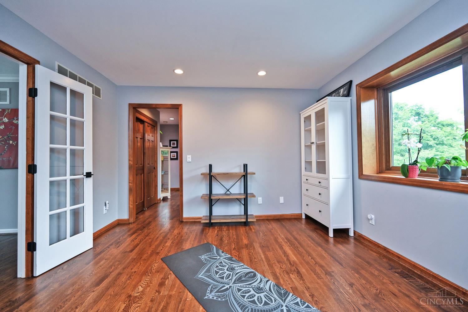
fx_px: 182
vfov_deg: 81.2
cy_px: 156
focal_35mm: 14
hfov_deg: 104.3
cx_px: 234
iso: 360
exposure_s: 1/60
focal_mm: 14
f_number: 4
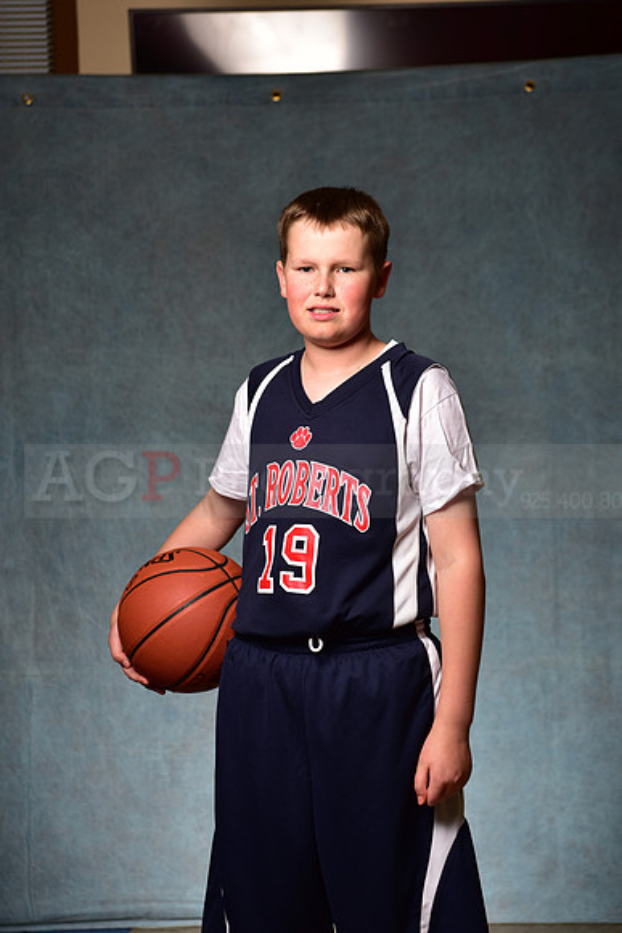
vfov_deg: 28.8
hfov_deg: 19.5
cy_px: 466
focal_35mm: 70
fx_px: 1813
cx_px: 311
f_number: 5
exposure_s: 1/200
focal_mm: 70
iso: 100
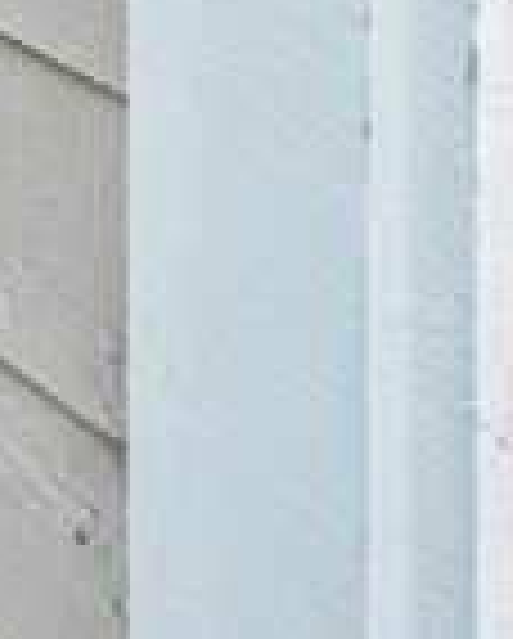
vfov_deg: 14.6
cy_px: -585
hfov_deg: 7.2
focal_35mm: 111
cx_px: -1778
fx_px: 2109
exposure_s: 1/13
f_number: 8
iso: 100
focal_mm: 16.5
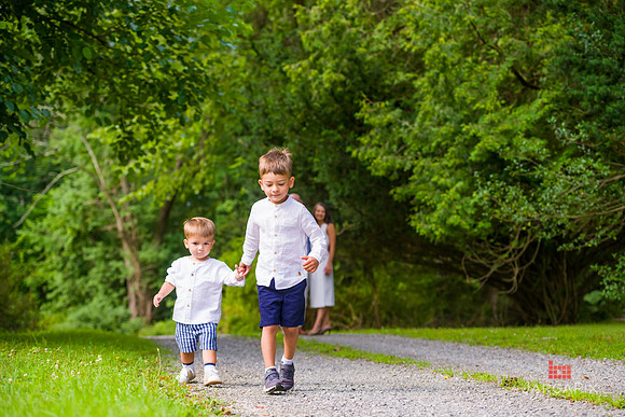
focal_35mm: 70
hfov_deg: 28.8
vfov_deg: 19.5
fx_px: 1216
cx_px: 312
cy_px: 208
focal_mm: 70
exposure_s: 1/640
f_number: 4
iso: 200
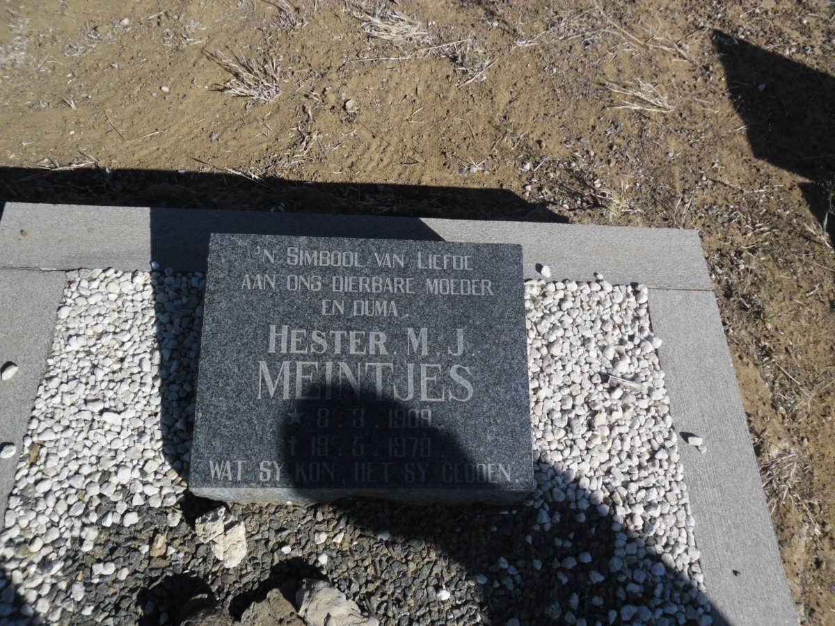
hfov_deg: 65.3
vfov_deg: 51.4
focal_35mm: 27
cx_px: 418
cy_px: 313
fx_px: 651
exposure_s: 1/197
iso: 80
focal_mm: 4.9
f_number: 9
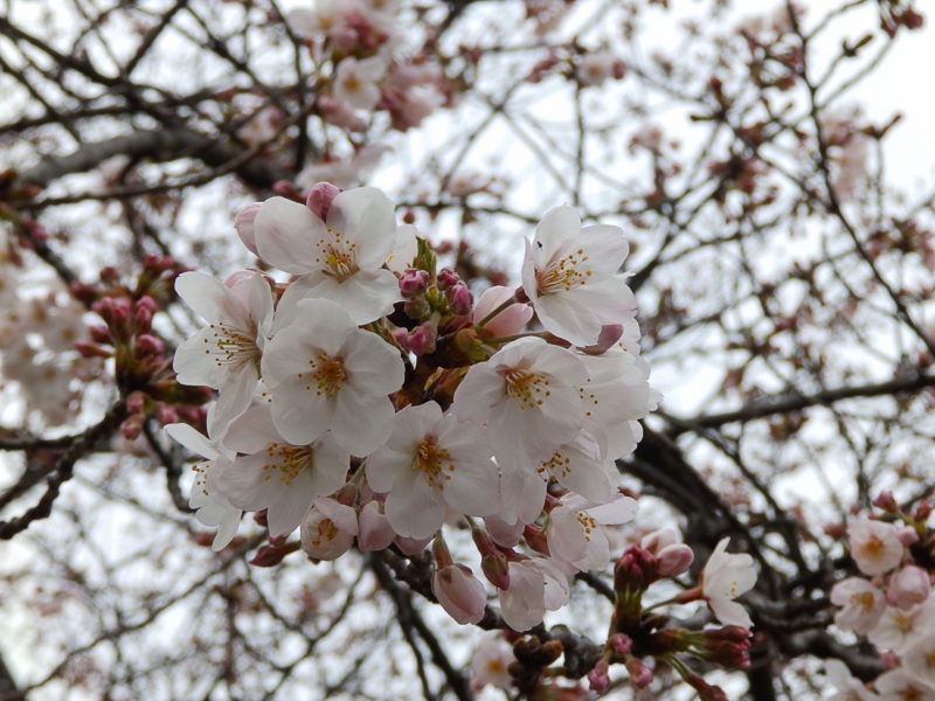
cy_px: 350
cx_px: 468
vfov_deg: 19.4
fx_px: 2053
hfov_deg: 25.7
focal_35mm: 76
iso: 80
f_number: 4.8
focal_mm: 13.6
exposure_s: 1/250
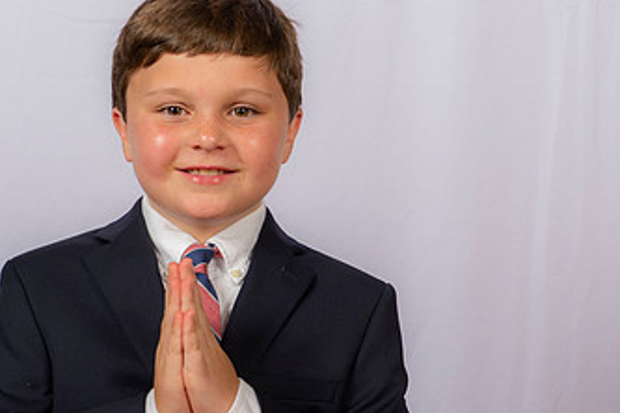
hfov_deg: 18.9
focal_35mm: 108
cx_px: 287
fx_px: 1860
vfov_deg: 12.7
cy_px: 268
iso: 400
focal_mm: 62
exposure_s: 1/200
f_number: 6.3
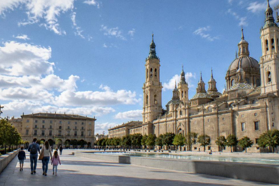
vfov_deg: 36.9
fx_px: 279
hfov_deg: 53.1
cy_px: 94
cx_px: 138
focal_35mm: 36
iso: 320
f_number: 9
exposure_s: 1/640
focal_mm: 35
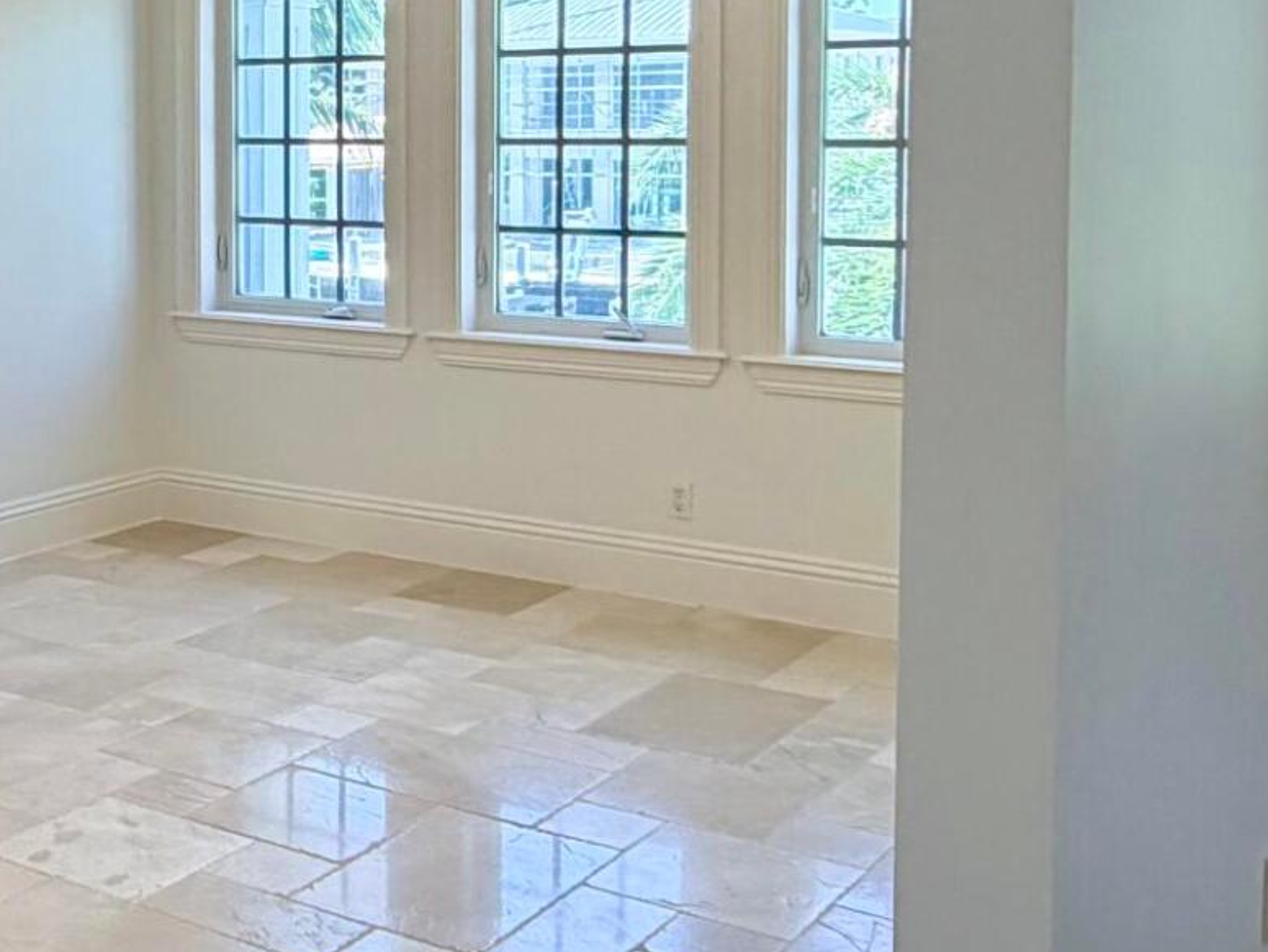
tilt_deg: -3.6
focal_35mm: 52
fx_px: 1906
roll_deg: +1.1
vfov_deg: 27.7
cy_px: 247
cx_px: 103
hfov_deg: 34.5
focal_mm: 2.22
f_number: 2.2
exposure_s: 1/120
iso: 64
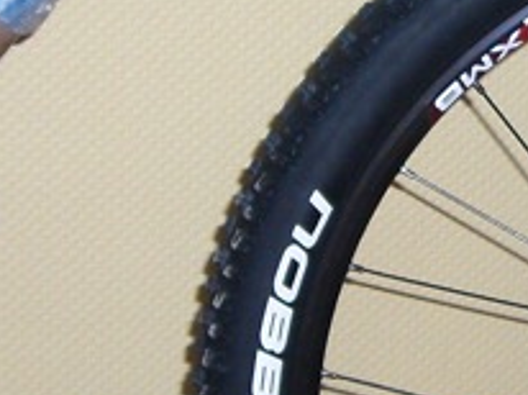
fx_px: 2392
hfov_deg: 12.4
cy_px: 55
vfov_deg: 9.4
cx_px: 577
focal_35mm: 157
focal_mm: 6.2
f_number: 2.7
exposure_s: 1/60
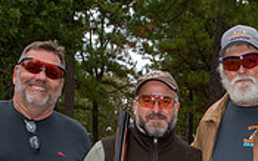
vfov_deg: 11.6
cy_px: 244
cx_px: 237
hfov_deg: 18.9
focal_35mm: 108
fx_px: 759
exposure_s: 1/160
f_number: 5.6
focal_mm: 32
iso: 320
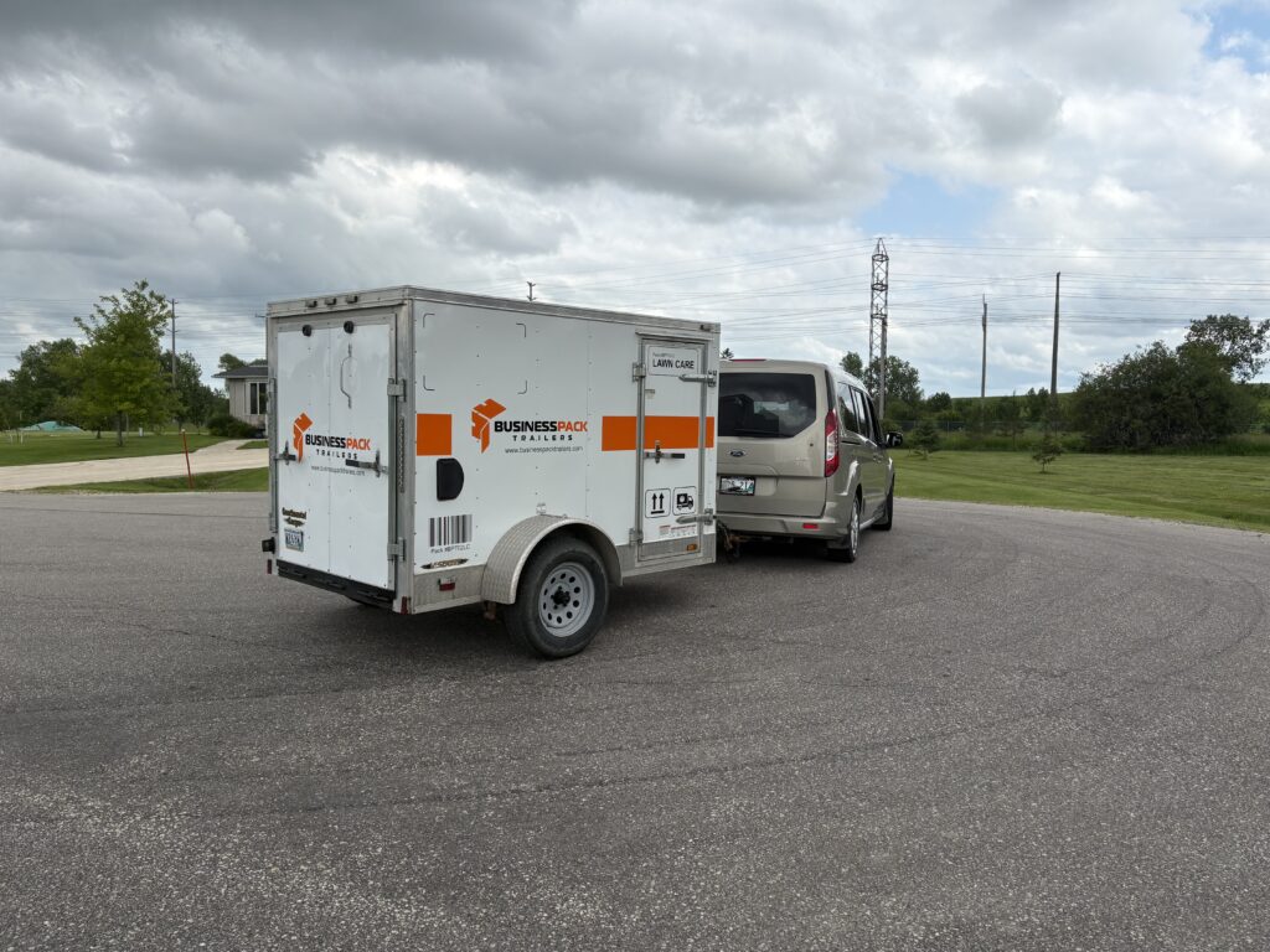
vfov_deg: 53.1
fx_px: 954
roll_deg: -2.5
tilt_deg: -1.6
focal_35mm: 26
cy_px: 476
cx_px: 635
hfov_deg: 67.3
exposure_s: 1/4065
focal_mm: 5.96
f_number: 1.6
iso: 50
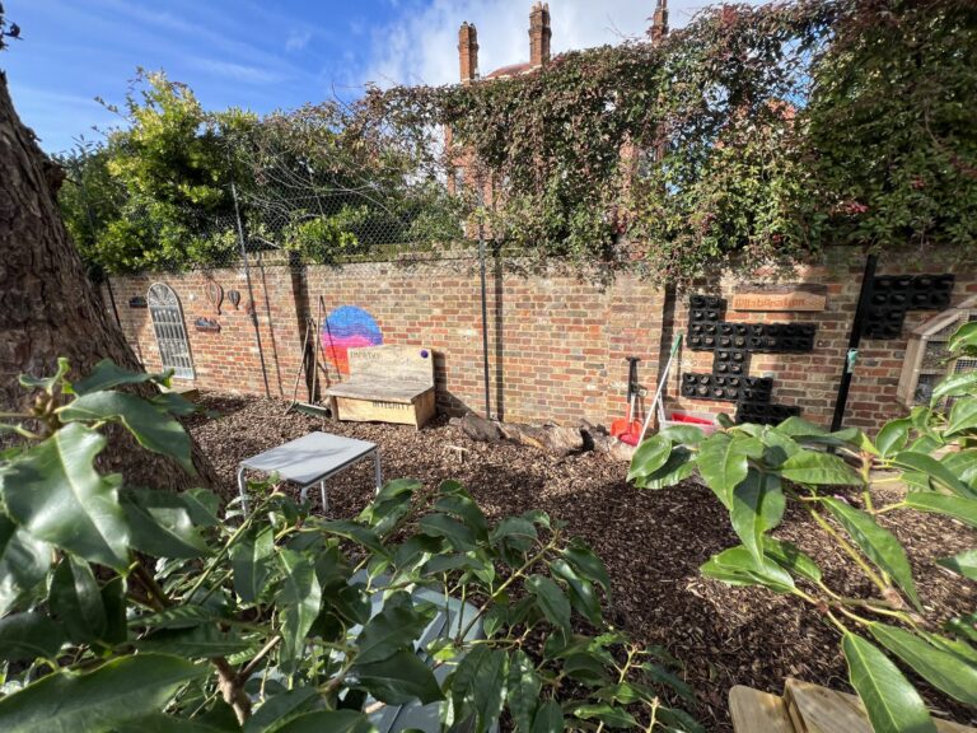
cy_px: 366
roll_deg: +1.2
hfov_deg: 106.2
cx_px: 488
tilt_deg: -13.7
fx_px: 367
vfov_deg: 89.9
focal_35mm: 13
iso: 32
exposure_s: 1/690
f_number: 1.8
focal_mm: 1.57
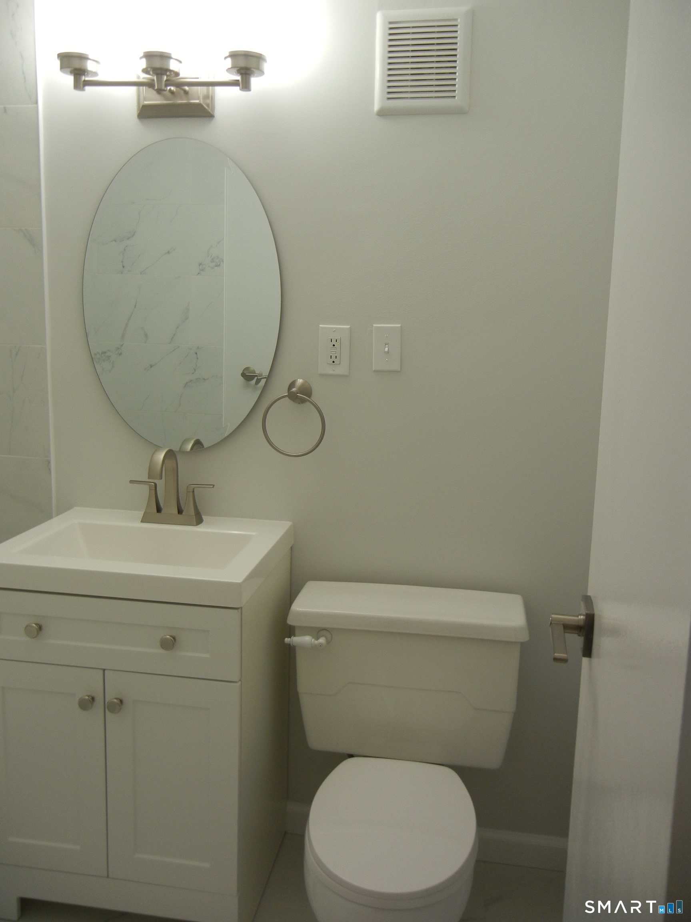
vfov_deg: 60.0
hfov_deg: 46.8
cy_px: 461
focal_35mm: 30
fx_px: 798
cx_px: 346
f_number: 3.5
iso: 160
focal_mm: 5.4
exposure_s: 1/33.8
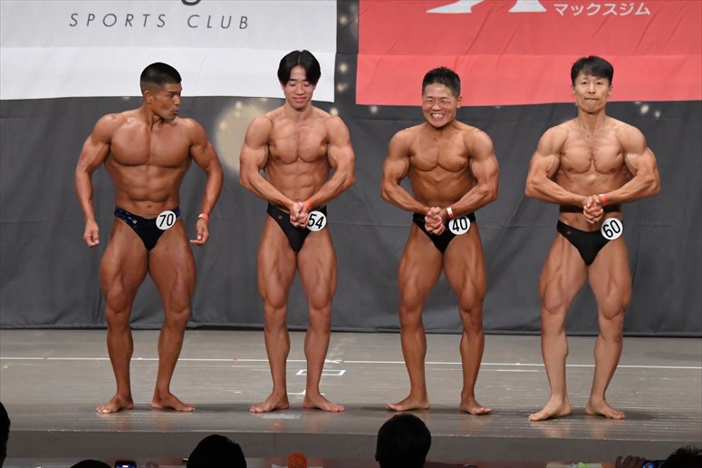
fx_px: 3391
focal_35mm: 174
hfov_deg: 11.8
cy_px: 234
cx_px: 351
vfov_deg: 7.9
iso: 6400
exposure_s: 1/400
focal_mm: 116
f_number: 5.6
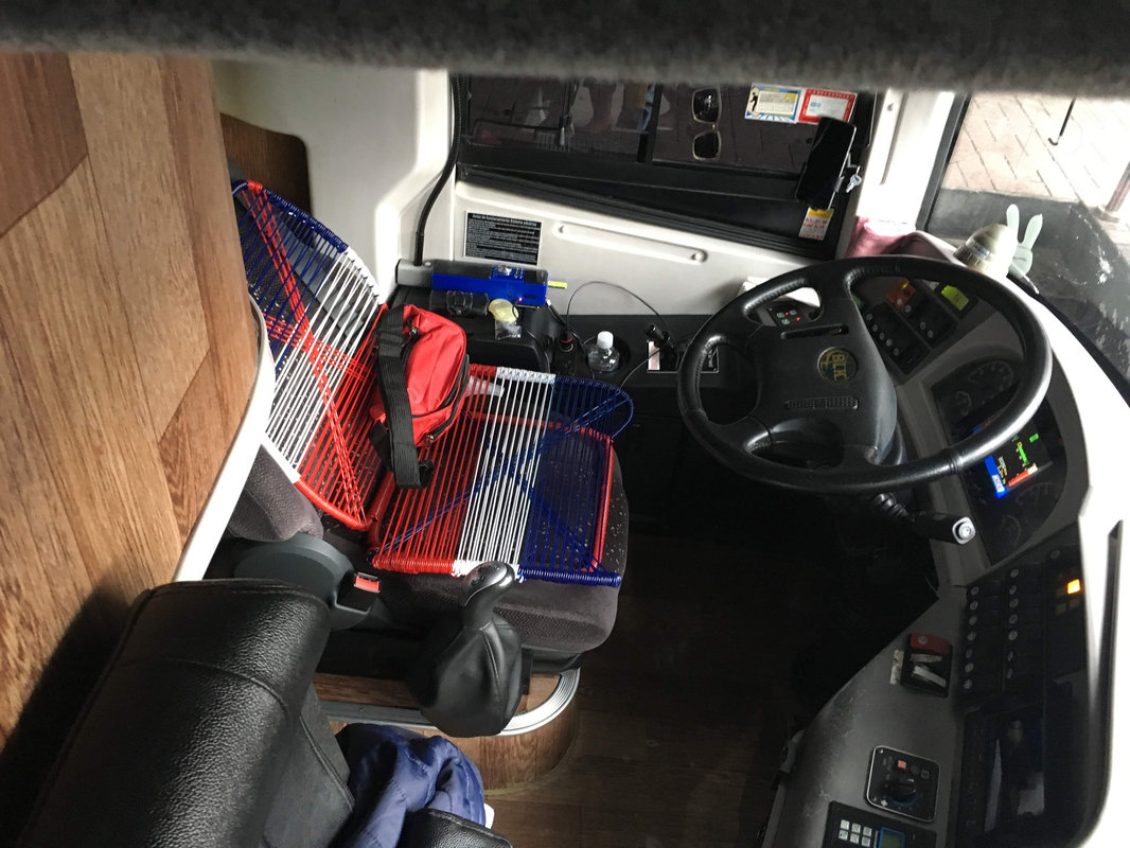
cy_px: 424
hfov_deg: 61.6
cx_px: 565
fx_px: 947
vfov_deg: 48.2
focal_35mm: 29
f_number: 2.2
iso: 200
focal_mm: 4.15
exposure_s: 1/20
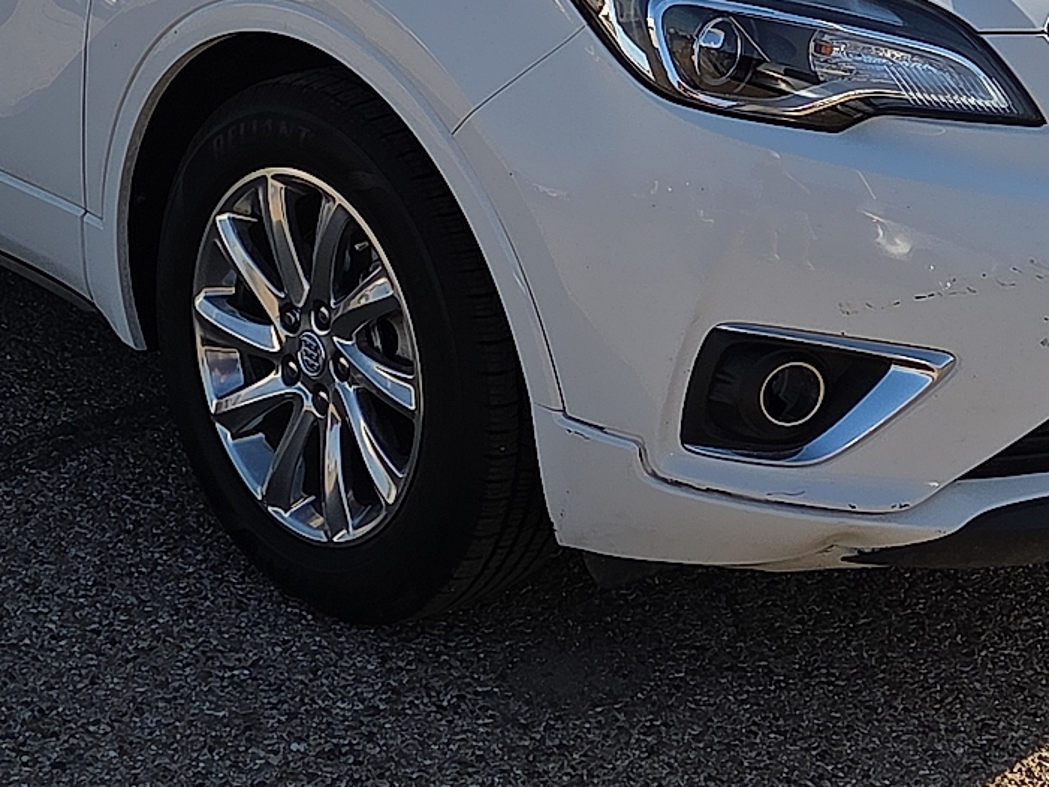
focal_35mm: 89
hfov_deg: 22.0
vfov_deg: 16.2
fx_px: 2698
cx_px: 431
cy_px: -37
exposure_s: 1/5000
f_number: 1.8
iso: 76
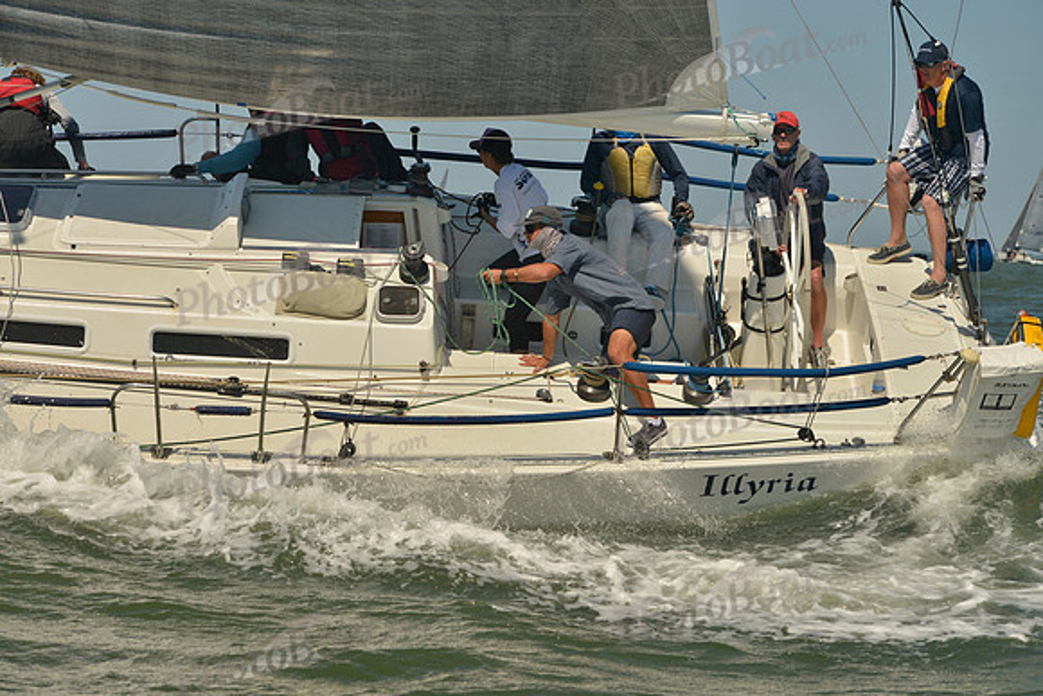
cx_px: 522
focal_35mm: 92
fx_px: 2666
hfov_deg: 22.1
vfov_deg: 14.9
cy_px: 348
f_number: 9
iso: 280
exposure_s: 1/1000
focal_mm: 92
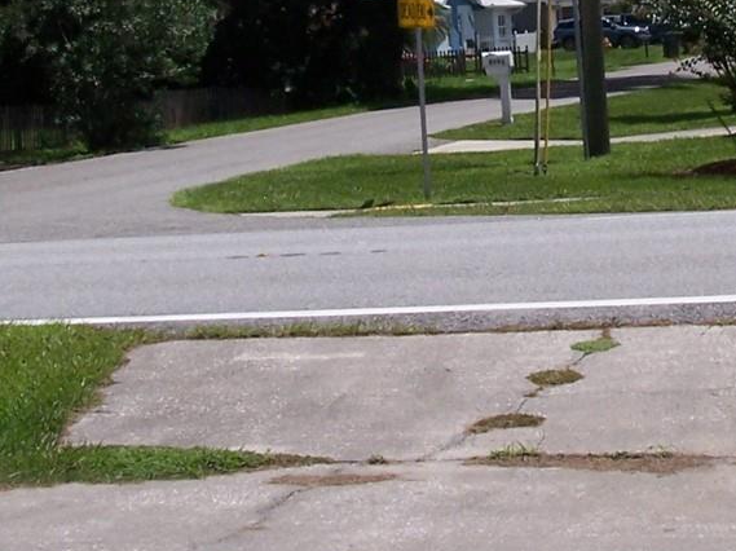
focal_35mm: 121
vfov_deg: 12.1
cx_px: 590
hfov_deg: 16.2
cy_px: 57
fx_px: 2571
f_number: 5.6
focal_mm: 7.1
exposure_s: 1/500
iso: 80
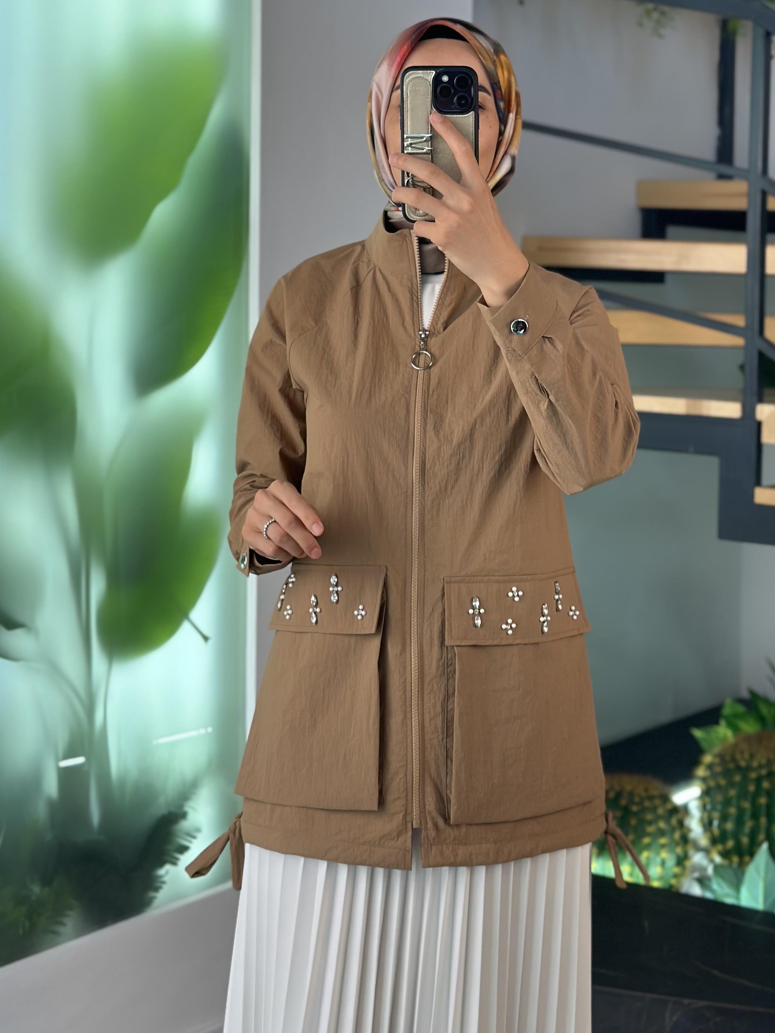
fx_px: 1970
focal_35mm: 66
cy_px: 329
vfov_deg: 29.2
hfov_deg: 22.3
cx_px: 410
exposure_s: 1/253
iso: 80
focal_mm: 6.86
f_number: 1.78
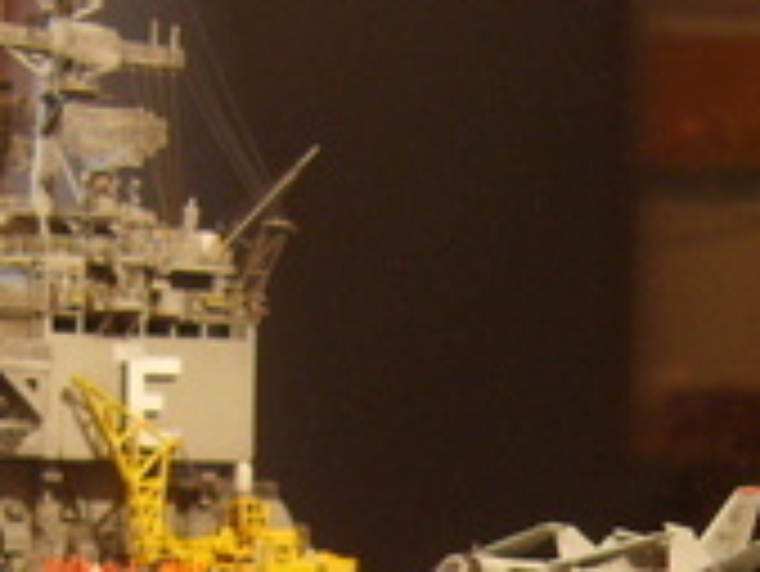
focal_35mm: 144
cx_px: 486
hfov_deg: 13.7
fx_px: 3164
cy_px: 797
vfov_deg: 10.1
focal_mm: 7.8
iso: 123
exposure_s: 1
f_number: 2.8
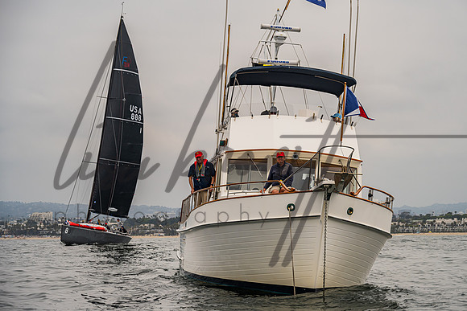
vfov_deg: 14.0
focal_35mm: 98
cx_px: 255
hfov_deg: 20.9
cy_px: 168
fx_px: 1268
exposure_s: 1/1250
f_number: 6.3
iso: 250
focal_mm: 89
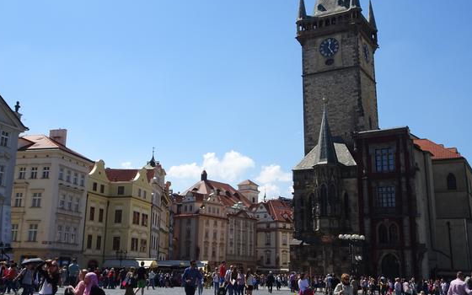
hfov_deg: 49.2
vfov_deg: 31.9
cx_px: 220
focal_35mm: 40
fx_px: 515
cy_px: 126
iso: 80
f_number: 4
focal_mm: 5.61
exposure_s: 1/1000
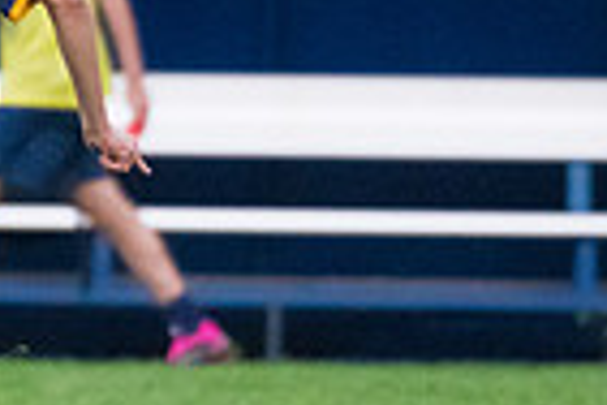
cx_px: -142
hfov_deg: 1.4
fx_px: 24885
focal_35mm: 1476
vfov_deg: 0.9
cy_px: 32
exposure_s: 1/2000
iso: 6400
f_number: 5.6
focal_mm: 360
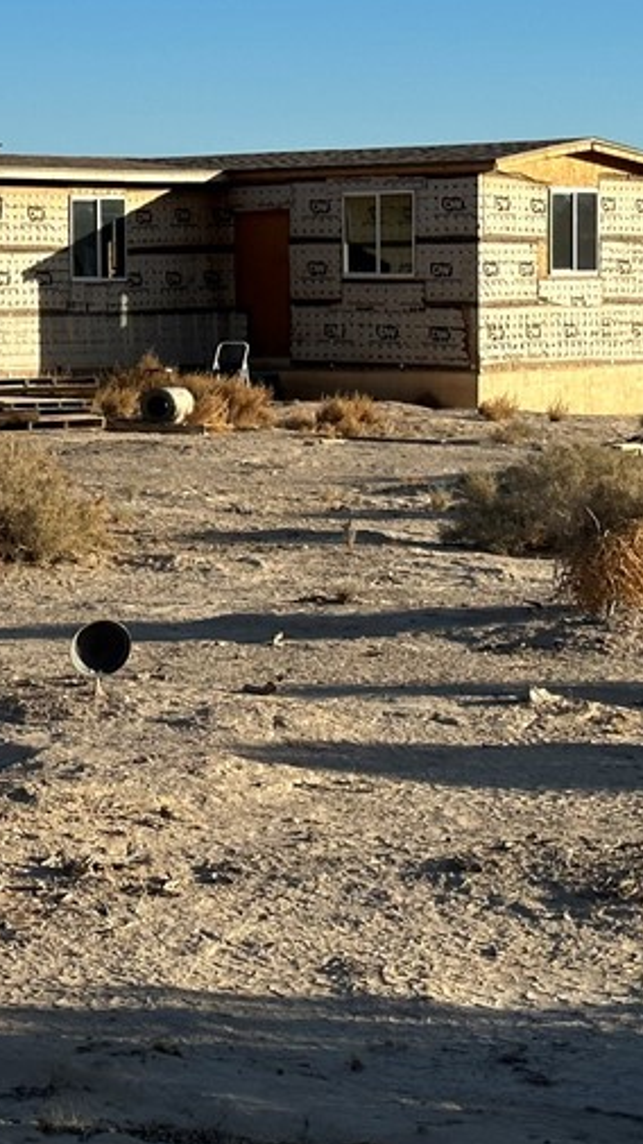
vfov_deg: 20.1
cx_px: -145
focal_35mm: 106
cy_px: 317
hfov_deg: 11.2
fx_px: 3213
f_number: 1.78
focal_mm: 6.86
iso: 64
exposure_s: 1/4566
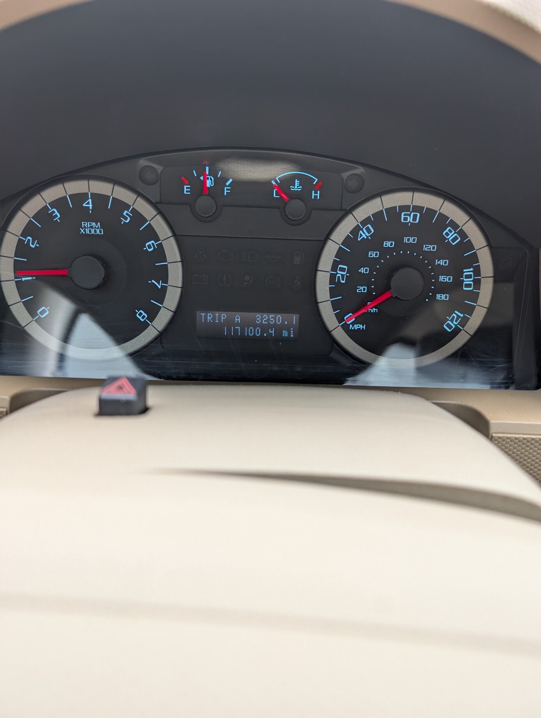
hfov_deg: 56.9
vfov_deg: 71.5
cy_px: 359
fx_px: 499
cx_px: 270
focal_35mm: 24
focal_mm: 6.9
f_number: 1.68
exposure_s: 1/58.2
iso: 24
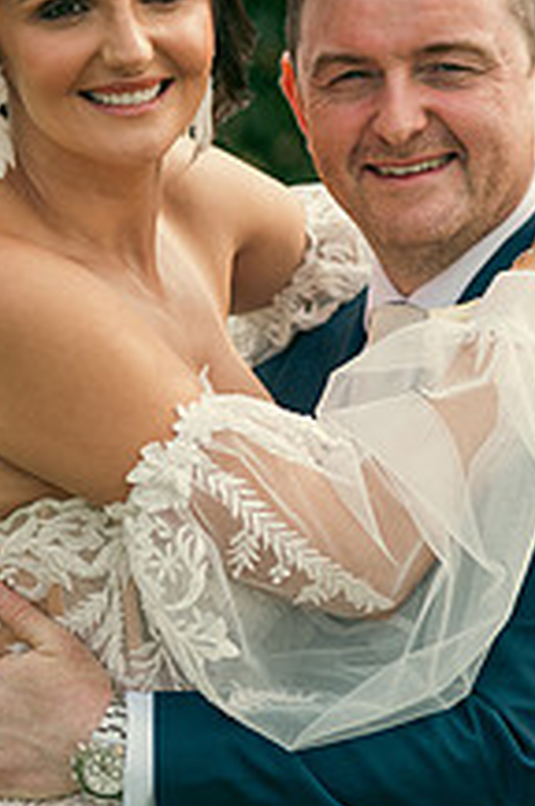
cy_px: 475
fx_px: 4875
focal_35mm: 218
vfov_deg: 9.5
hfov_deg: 6.3
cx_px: 264
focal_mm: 105
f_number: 3.5
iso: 100
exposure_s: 1/320
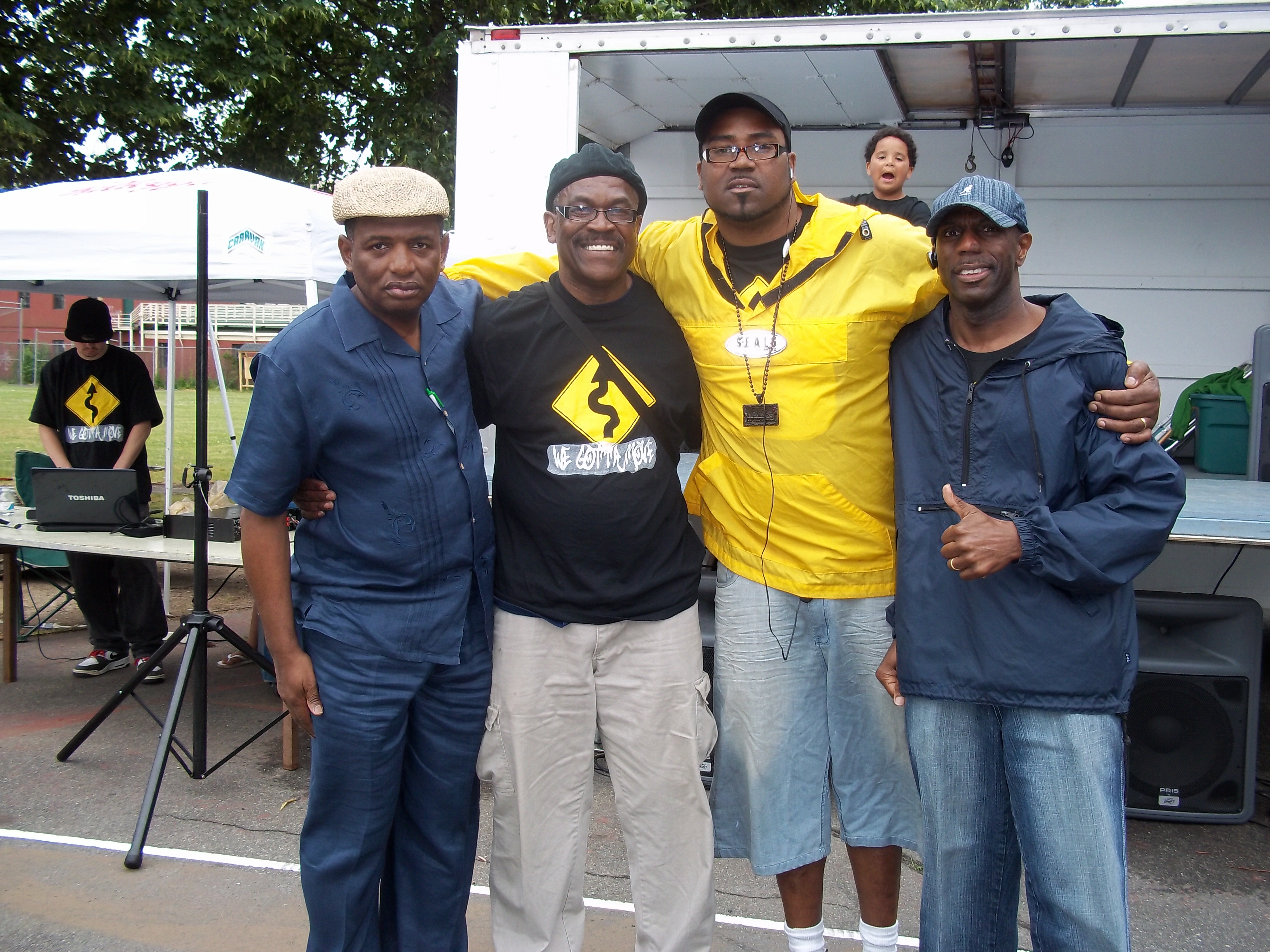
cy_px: 476
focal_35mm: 36
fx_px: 1321
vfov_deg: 39.7
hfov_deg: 51.4
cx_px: 635
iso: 80
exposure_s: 1/160
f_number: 3.1
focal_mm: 6.5
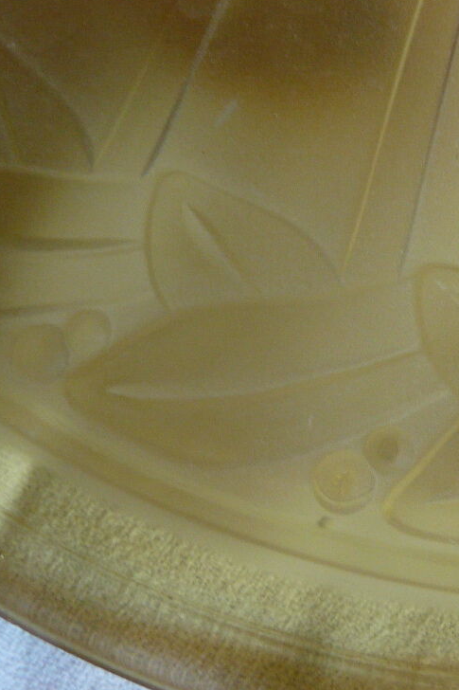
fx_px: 1224
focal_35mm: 64
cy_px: 312
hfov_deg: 20.4
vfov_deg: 31.4
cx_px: 482
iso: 200
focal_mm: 4.6
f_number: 2.8
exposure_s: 1/30
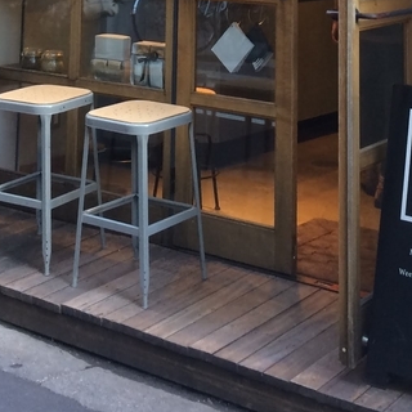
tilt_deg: +6.2
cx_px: 205
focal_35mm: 82
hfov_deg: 21.1
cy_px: -228
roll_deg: -1.1
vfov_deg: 18.4
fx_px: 1104
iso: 50
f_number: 2.2
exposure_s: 1/30
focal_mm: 4.15
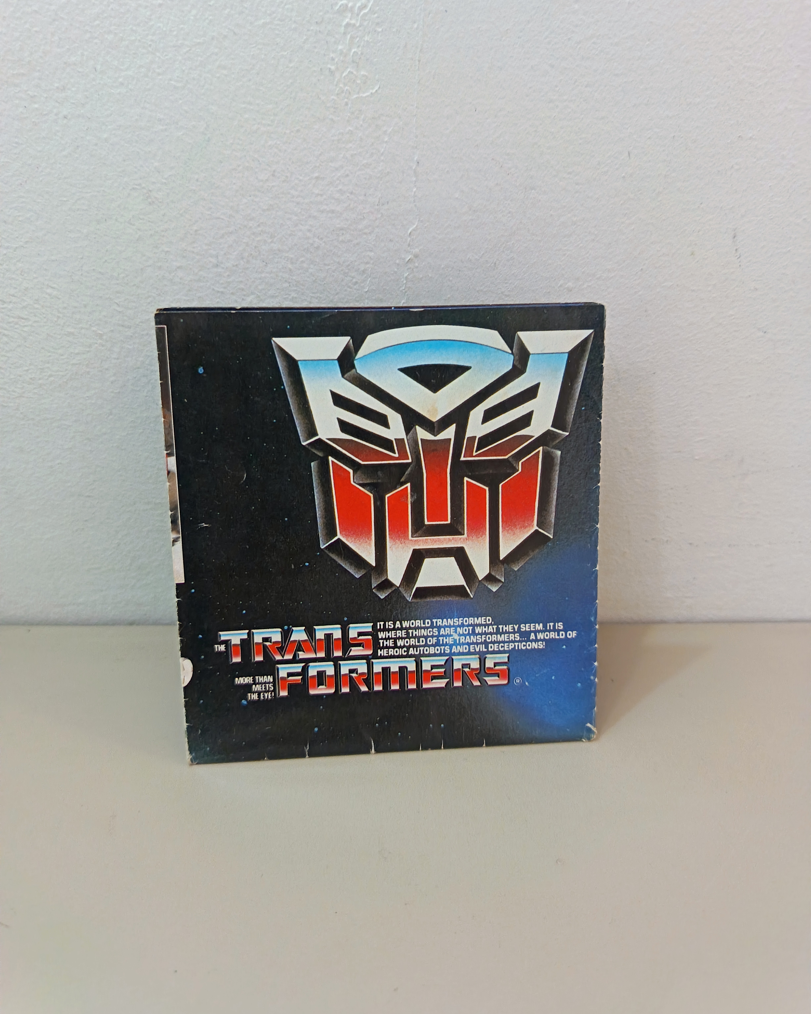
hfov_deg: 56.8
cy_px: 495
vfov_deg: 68.1
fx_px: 750
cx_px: 406
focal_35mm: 25
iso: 2810
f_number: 1.75
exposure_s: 1/33.3
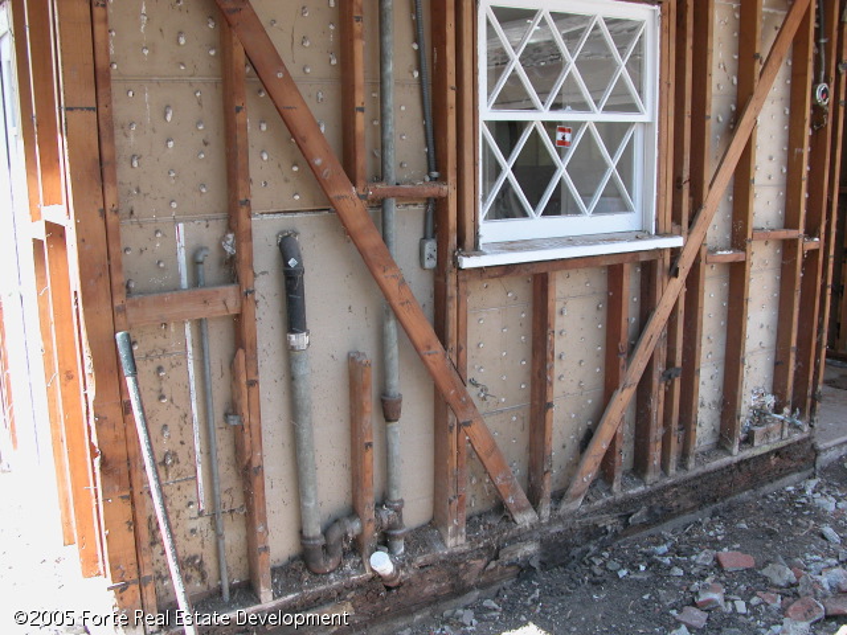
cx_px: 424
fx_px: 856
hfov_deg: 52.6
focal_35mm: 35
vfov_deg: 40.7
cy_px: 318
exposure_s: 1/83.5
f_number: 3.5
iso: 100
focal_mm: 8.9
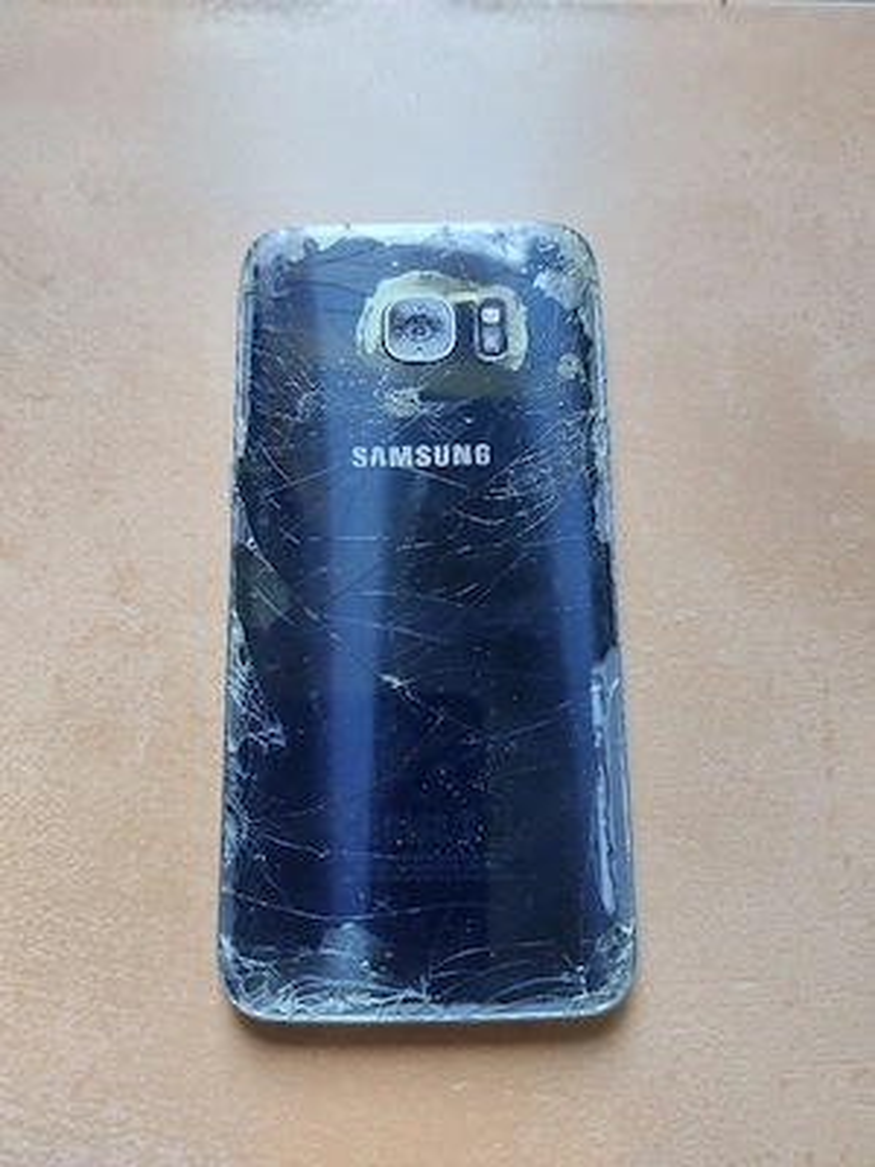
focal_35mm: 25
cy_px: 584
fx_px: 843
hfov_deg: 54.9
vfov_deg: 69.4
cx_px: 438
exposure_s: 1/50
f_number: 1.8
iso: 160
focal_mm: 5.23
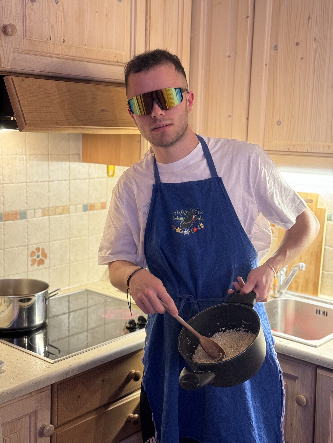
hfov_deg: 30.3
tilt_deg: -9.7
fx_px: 616
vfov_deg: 39.7
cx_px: 166
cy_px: 222
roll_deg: -1.8
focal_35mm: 48
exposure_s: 1/33
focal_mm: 6.86
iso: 400
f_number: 1.78
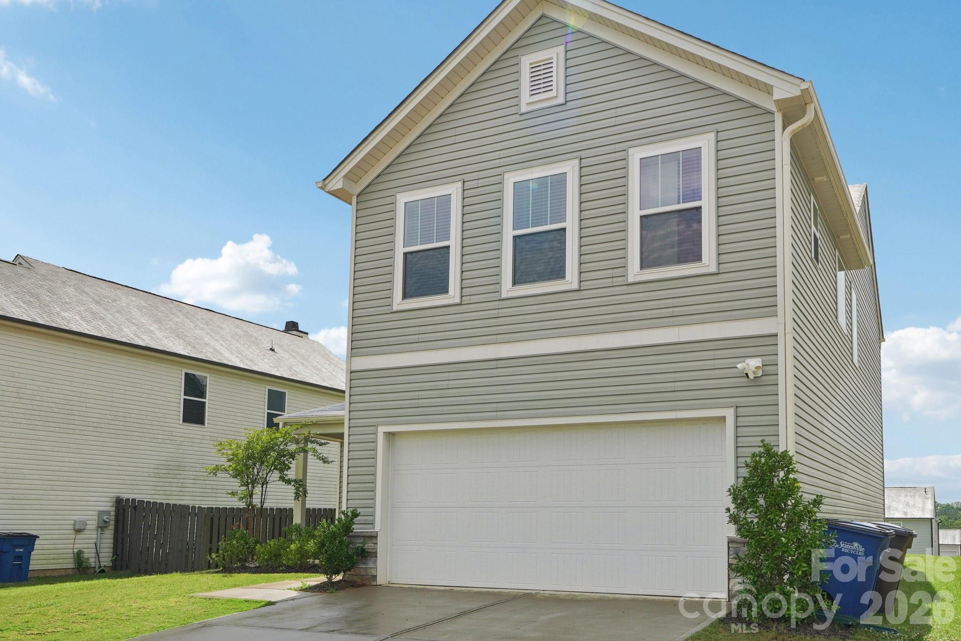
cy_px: 320
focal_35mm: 30
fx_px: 801
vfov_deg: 43.6
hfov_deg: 61.9
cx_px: 480
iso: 100
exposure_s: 1/125
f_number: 8
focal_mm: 20
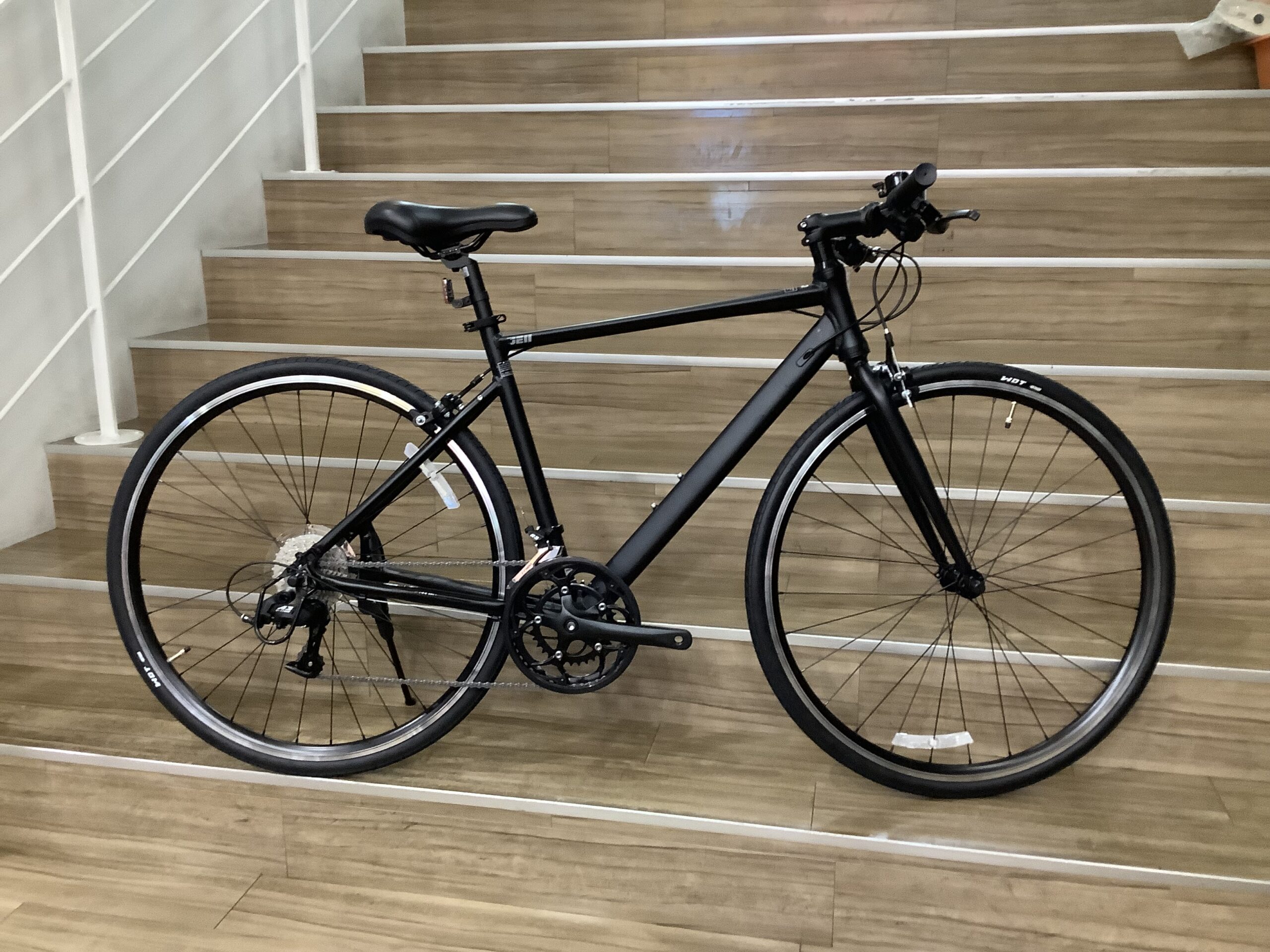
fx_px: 1137
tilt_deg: -16.2
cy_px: 476
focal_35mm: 31
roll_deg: +1.5
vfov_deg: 45.4
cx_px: 635
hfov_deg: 58.4
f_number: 2.4
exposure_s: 1/30
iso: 400
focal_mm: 3.3
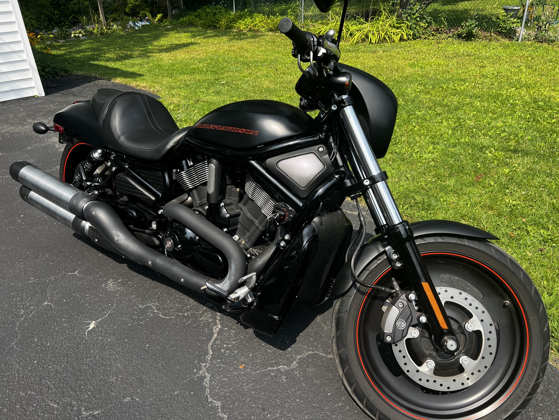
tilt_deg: -27.8
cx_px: 280
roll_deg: +2.6
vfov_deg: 53.1
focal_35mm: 26
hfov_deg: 67.3
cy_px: 210
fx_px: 420
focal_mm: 5.7
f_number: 1.5
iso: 50
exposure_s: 1/1224
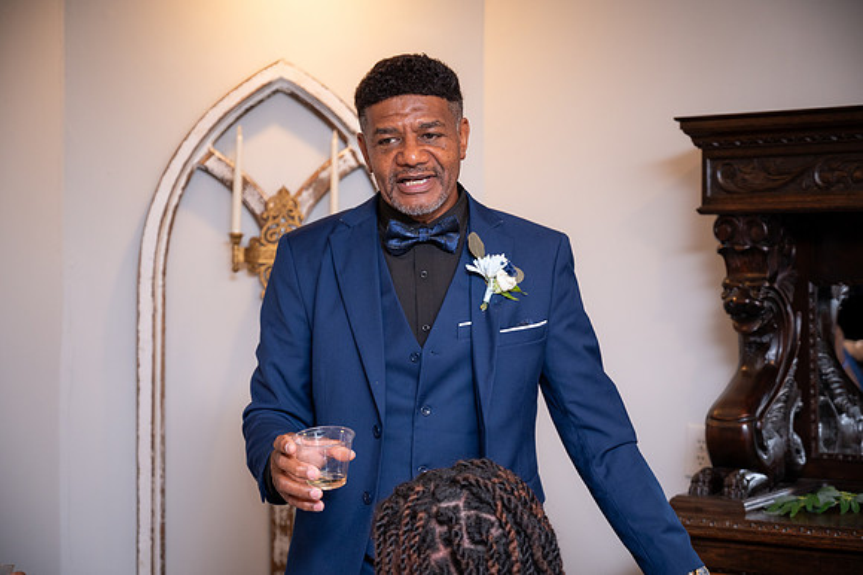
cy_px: 288
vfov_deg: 20.7
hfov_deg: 30.8
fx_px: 1569
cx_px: 432
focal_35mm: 65
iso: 1250
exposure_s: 1/200
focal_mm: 65
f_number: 4
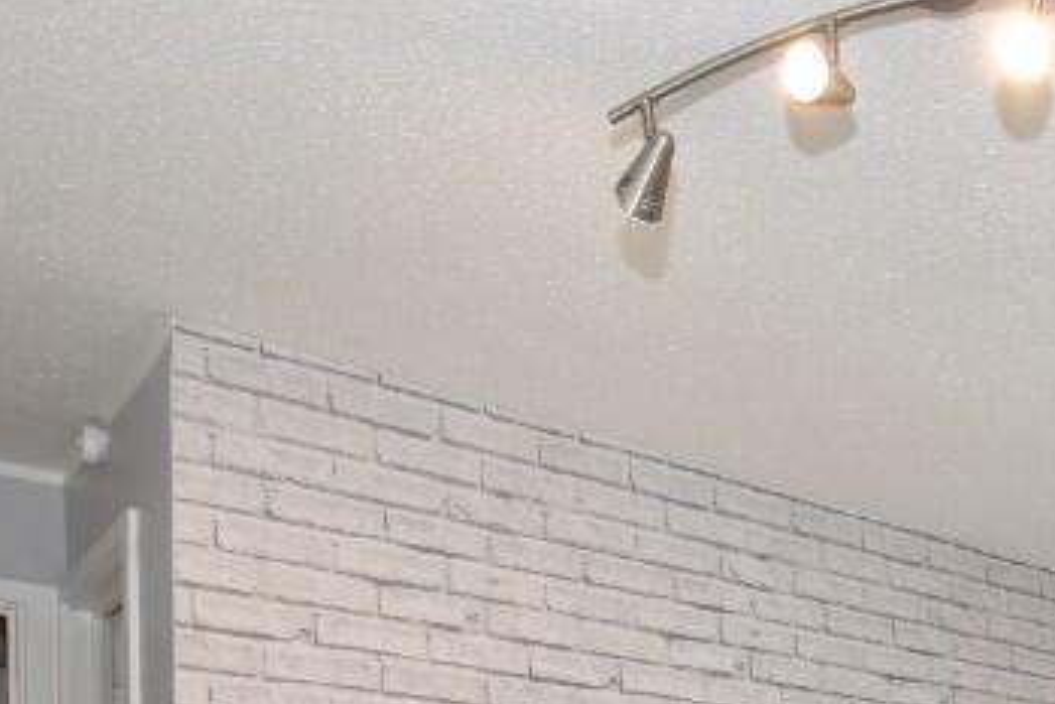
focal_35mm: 44
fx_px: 1290
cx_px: 1128
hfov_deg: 37.9
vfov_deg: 24.5
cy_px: 1023
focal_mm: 10
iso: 720
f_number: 5.6
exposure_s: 1/125
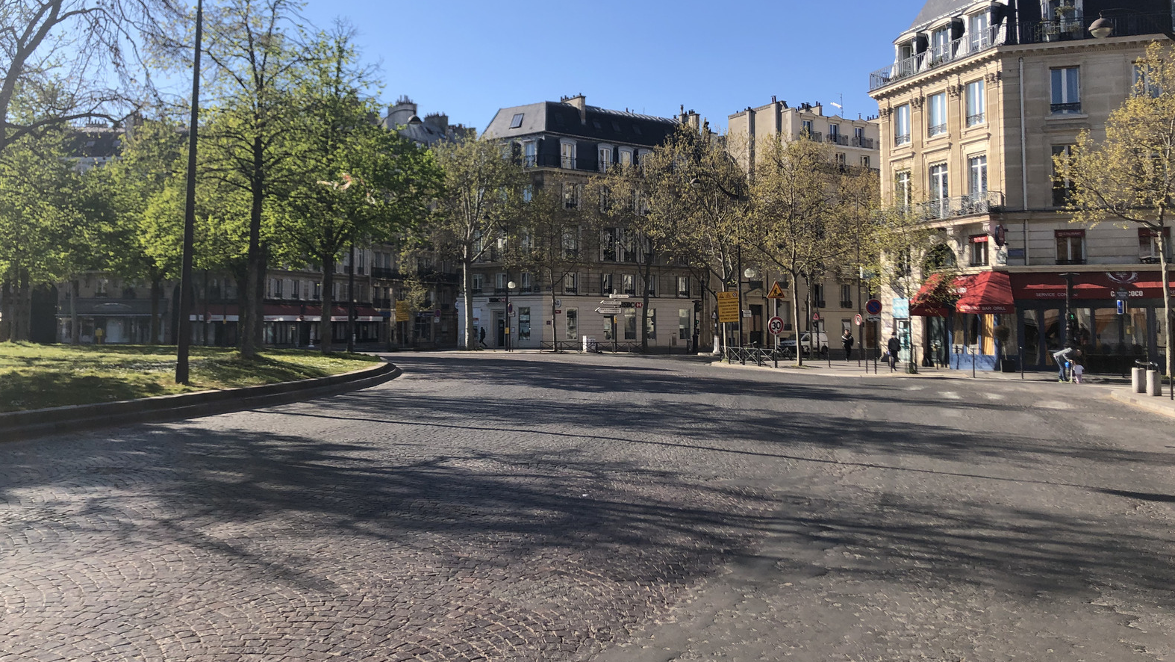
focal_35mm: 31
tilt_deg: +3.8
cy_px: 259
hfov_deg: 62.6
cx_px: 579
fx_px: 966
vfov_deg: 37.6
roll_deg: +0.9
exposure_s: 1/1621
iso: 20
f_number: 1.8
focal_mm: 4
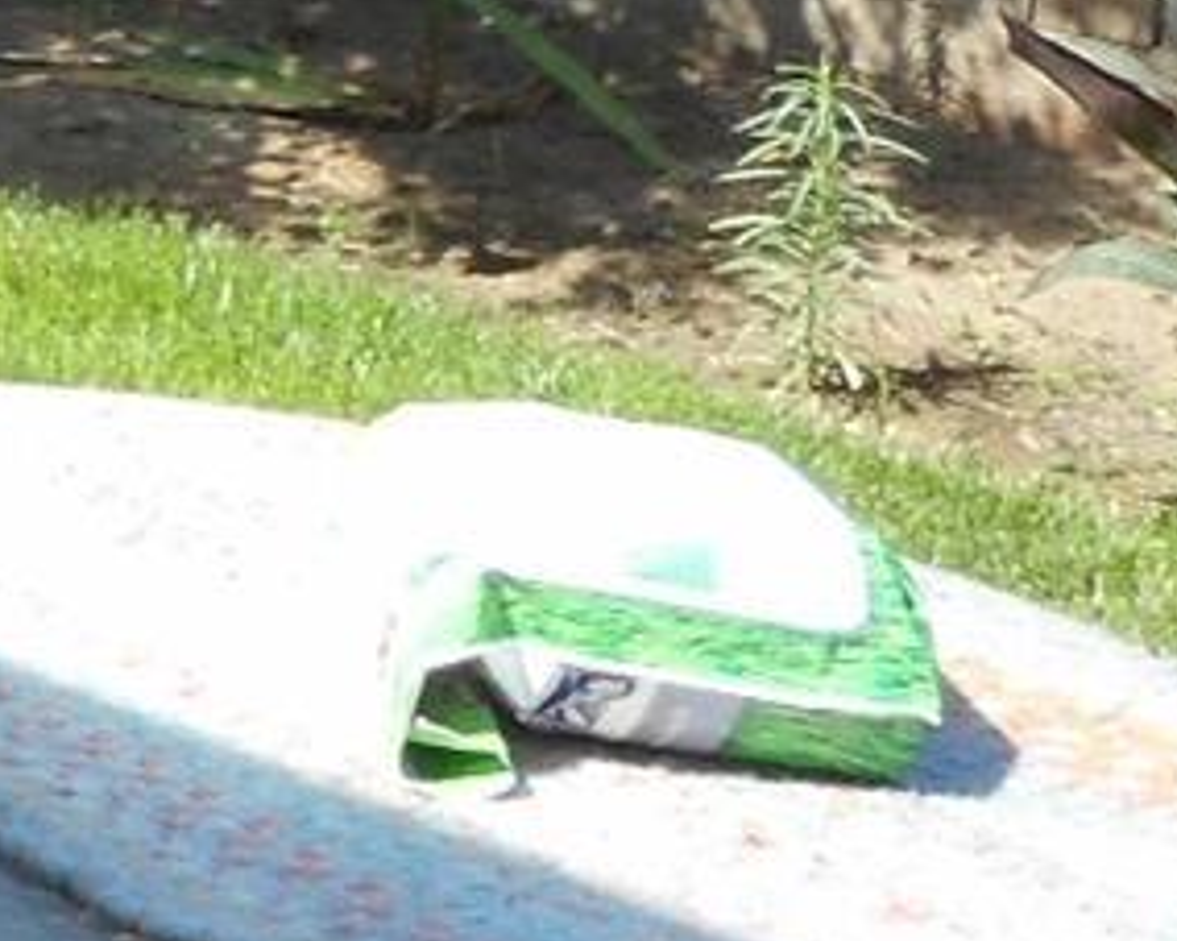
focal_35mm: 129
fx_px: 4492
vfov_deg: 11.7
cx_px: -1521
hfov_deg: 12.3
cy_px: -224
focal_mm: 4.5
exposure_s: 1/160
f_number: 3.7
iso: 80
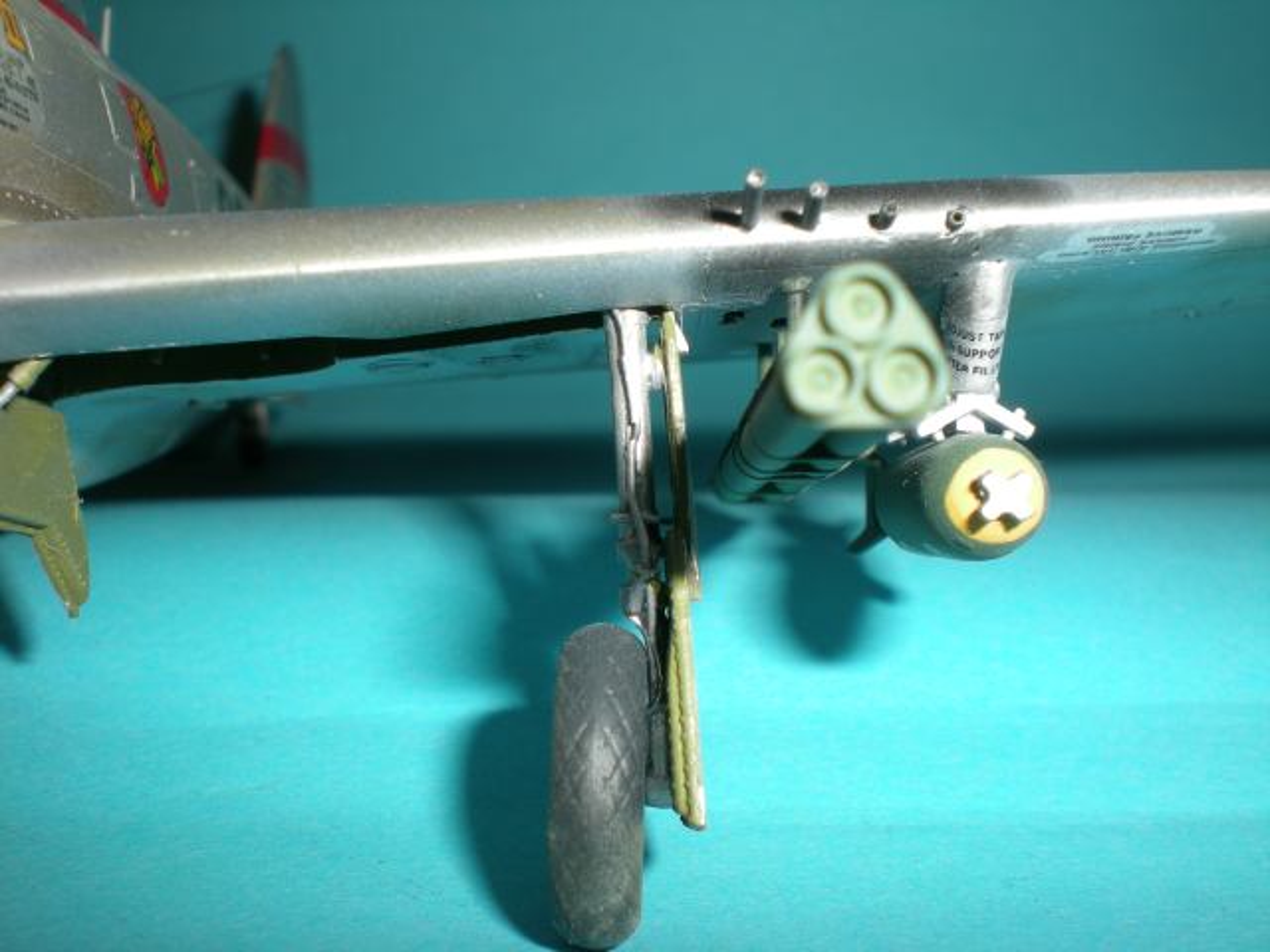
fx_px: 1614
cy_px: 476
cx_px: 635
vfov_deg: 32.9
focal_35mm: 44
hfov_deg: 42.9
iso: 50
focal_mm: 7.4
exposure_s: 1/60
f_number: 4.9
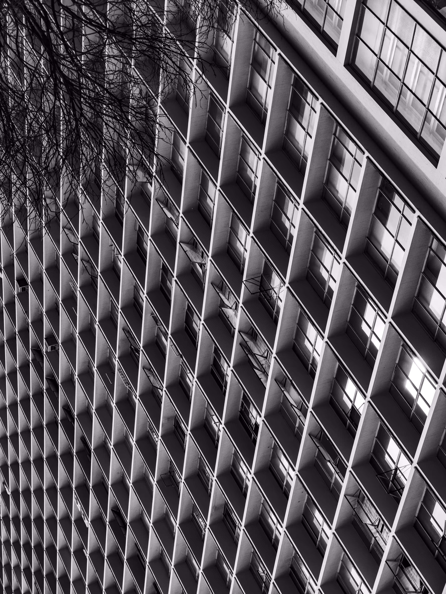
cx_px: 223
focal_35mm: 75
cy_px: 297
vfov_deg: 26.0
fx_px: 1288
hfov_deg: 19.6
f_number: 8
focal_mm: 34
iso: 400
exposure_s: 1/500
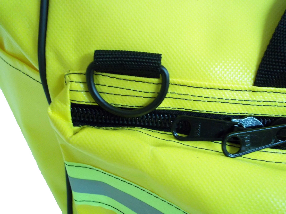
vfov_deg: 39.7
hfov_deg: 51.4
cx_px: 143
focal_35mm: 36
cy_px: 107
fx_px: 297
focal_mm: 6.5
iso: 314
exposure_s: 1/8
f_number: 3.1
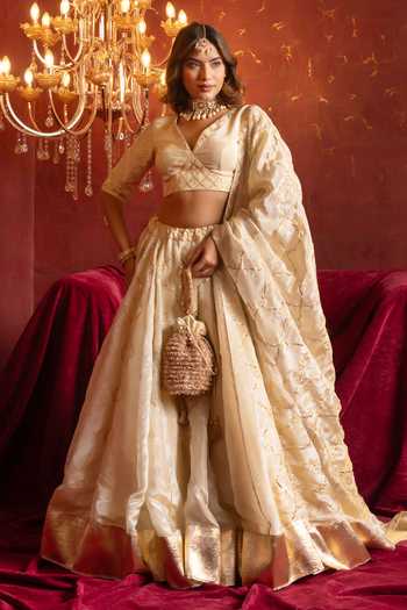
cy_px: 305
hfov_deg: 27.0
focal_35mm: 50
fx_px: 848
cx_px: 204
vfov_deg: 39.6
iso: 200
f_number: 6.3
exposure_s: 1/160
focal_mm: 50
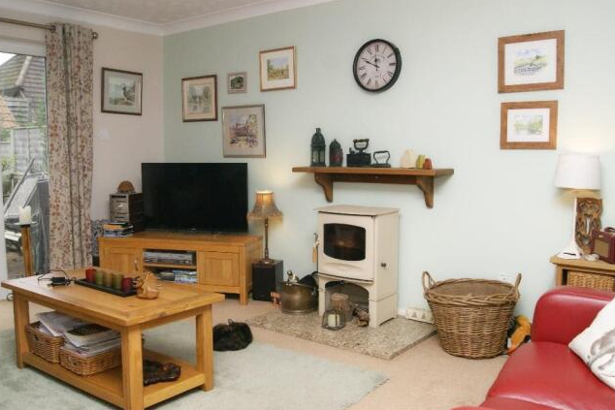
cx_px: 305
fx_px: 530
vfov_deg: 42.3
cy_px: 211
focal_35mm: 31
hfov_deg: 60.3
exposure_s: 1/60
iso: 400
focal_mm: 20
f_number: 5.6
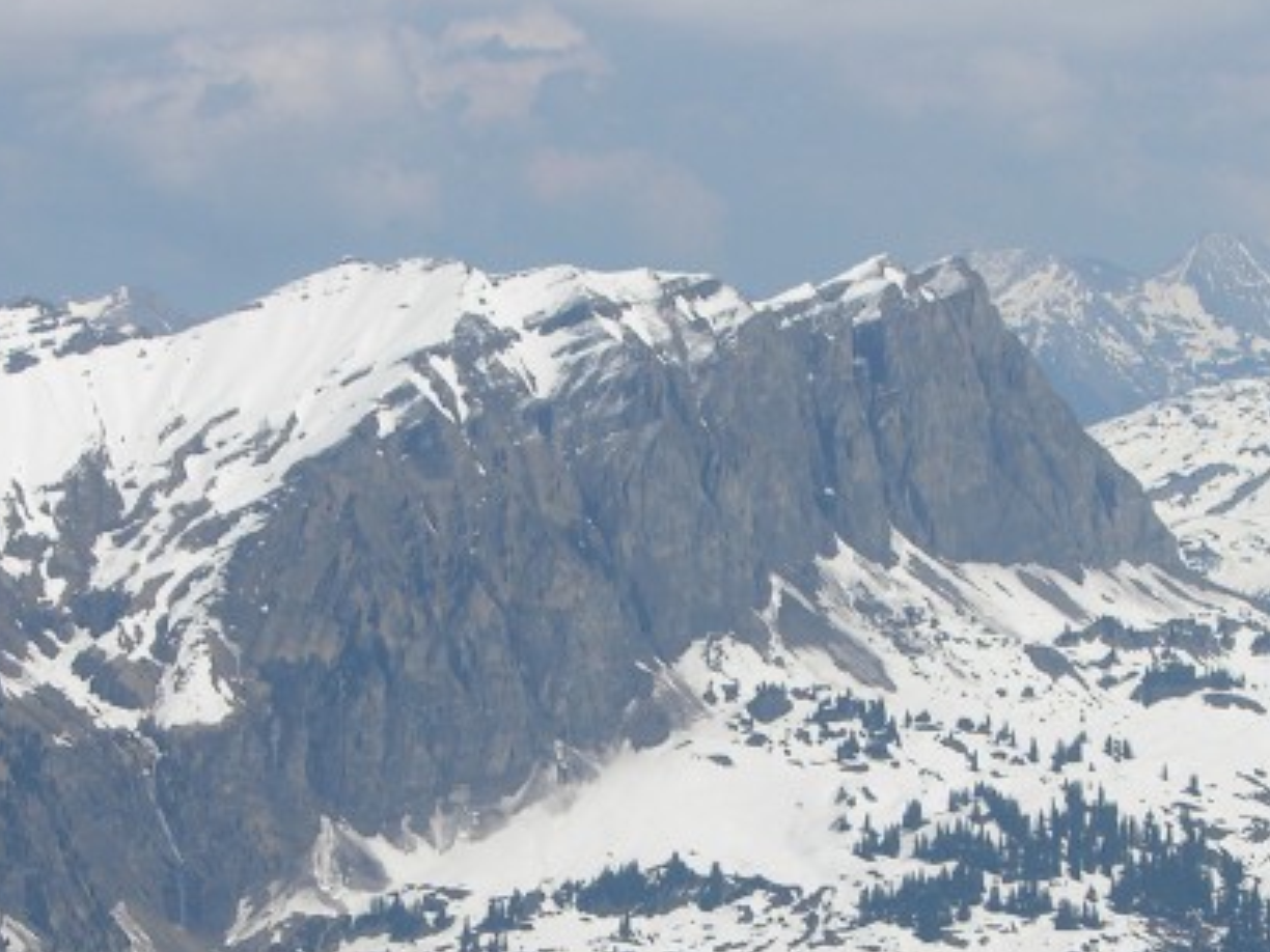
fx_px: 7558
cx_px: 554
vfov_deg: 7.2
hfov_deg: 9.6
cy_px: 831
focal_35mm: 206
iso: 50
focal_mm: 21
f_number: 6.2
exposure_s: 1/447
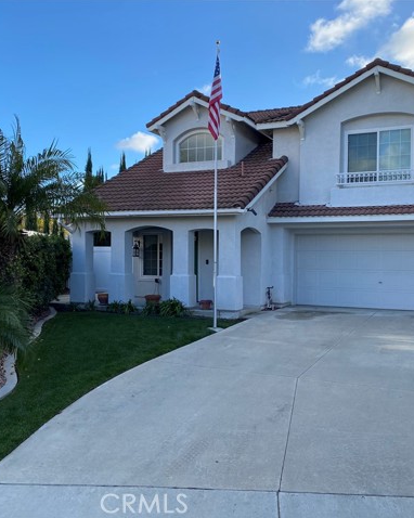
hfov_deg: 43.3
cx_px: 229
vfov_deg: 52.9
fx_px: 521
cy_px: 259
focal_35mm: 34
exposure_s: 1/949
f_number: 1.8
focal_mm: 4.25
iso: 32
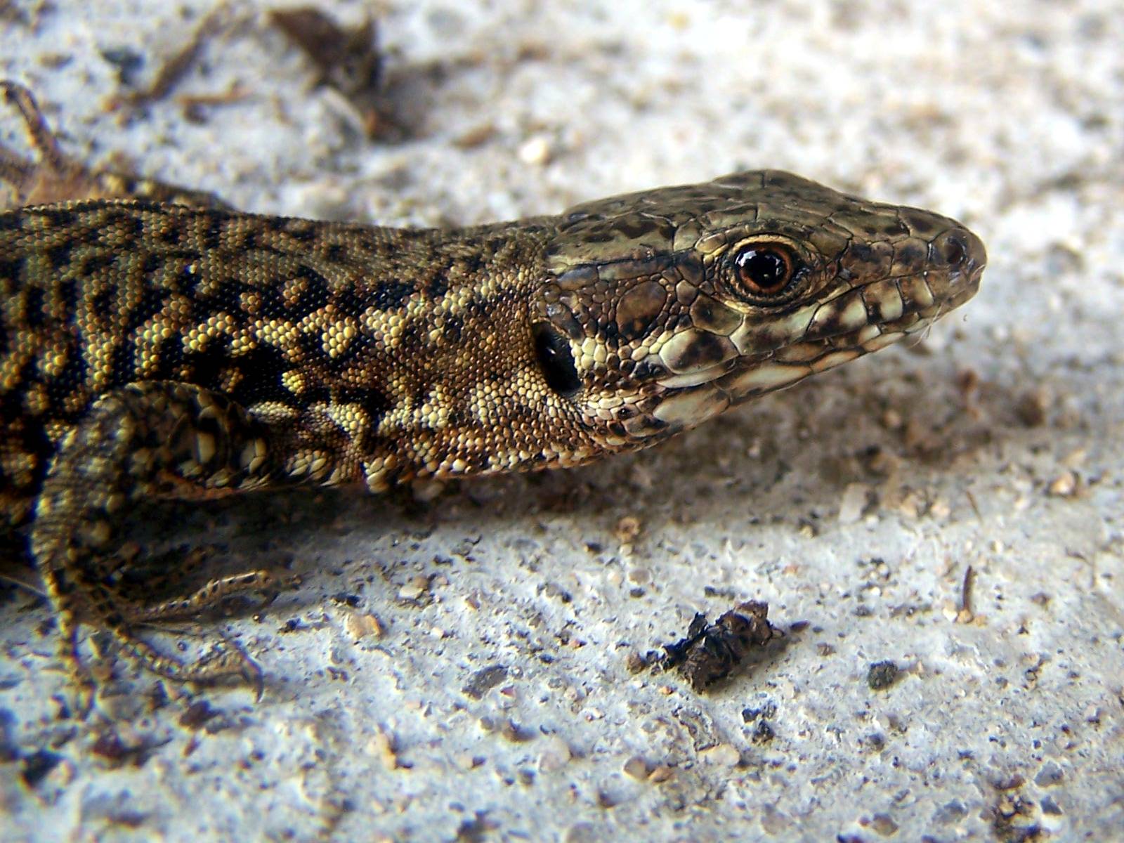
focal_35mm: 38
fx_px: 1234
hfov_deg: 49.0
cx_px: 562
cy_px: 422
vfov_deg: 37.7
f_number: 2.8
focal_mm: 6.3
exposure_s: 1/60
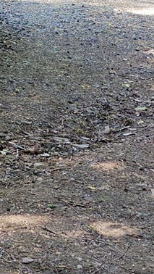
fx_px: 768
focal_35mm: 106
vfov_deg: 19.4
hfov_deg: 9.5
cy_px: -21
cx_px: -275
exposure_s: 1/207
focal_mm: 6.3
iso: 100
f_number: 1.7
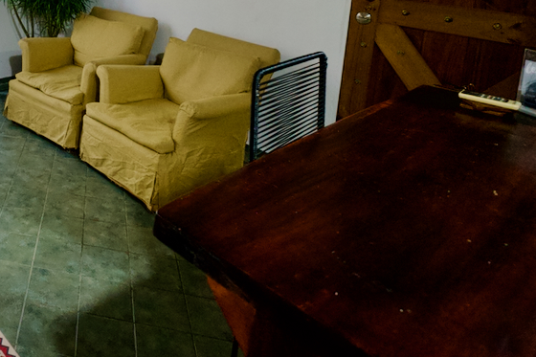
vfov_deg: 36.3
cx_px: -28
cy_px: -11
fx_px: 476
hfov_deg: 46.5
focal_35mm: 32
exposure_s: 1/160
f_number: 3.2
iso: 1600
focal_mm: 14
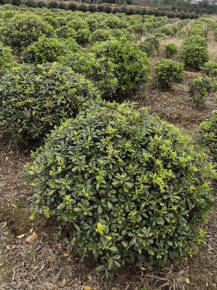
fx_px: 309
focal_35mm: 37
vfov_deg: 49.9
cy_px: 120
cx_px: 95
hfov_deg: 38.6
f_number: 2
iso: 50
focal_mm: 5.75
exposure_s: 1/360
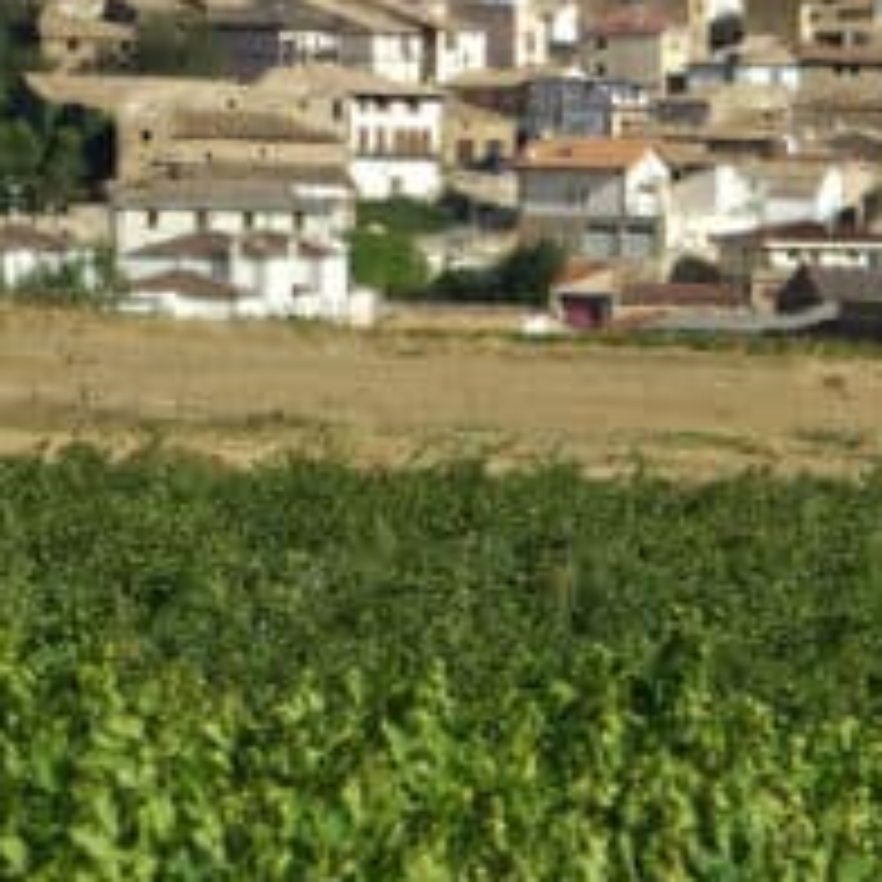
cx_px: -436
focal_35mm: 366
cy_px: 169
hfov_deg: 4.8
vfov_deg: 4.8
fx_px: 10557
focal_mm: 55
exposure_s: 1/350
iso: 200
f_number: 13
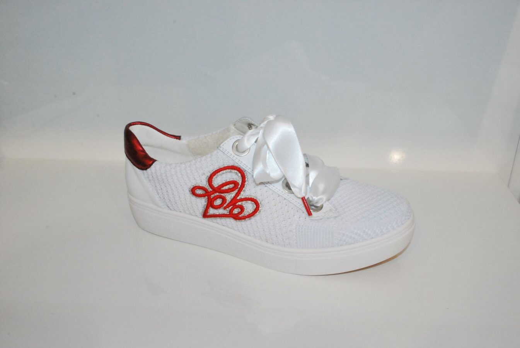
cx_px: 260
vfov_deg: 37.0
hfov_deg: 53.1
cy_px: 174
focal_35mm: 36
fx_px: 521
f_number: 18
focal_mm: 24
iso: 1600
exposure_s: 1/200
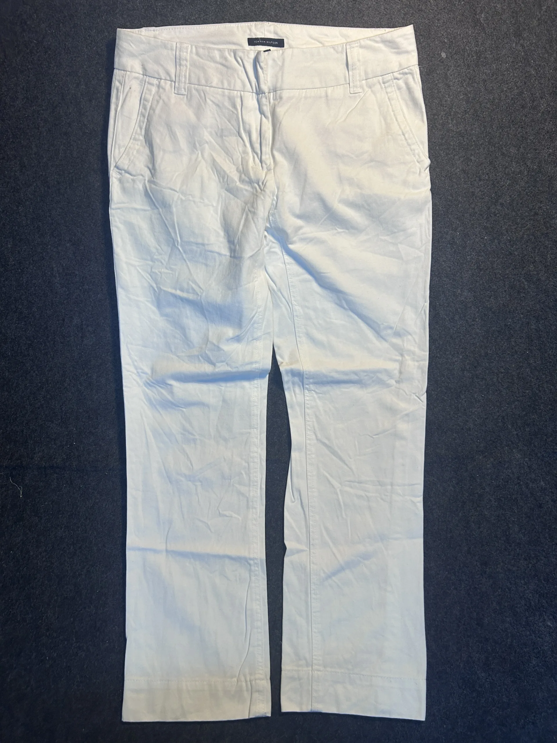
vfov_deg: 67.3
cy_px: 372
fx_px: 558
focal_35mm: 26
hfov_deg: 53.1
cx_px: 278
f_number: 1.5
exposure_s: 1/100
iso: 100
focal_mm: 5.7
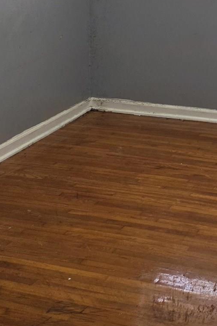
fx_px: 660
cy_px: 35
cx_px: 241
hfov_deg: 18.0
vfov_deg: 26.8
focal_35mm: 73
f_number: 1.4
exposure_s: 1/120
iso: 160
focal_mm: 6.5
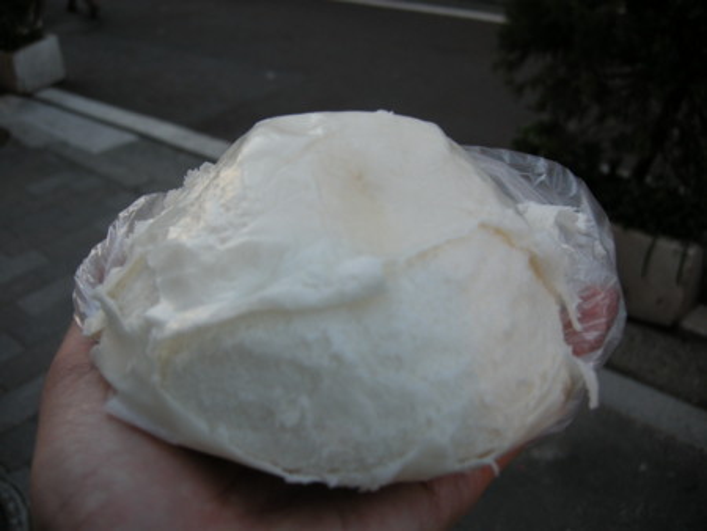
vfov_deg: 40.7
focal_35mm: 35
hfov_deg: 52.6
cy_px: 266
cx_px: 354
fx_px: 715
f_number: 2.7
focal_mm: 7.5
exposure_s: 1/58.2
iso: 85
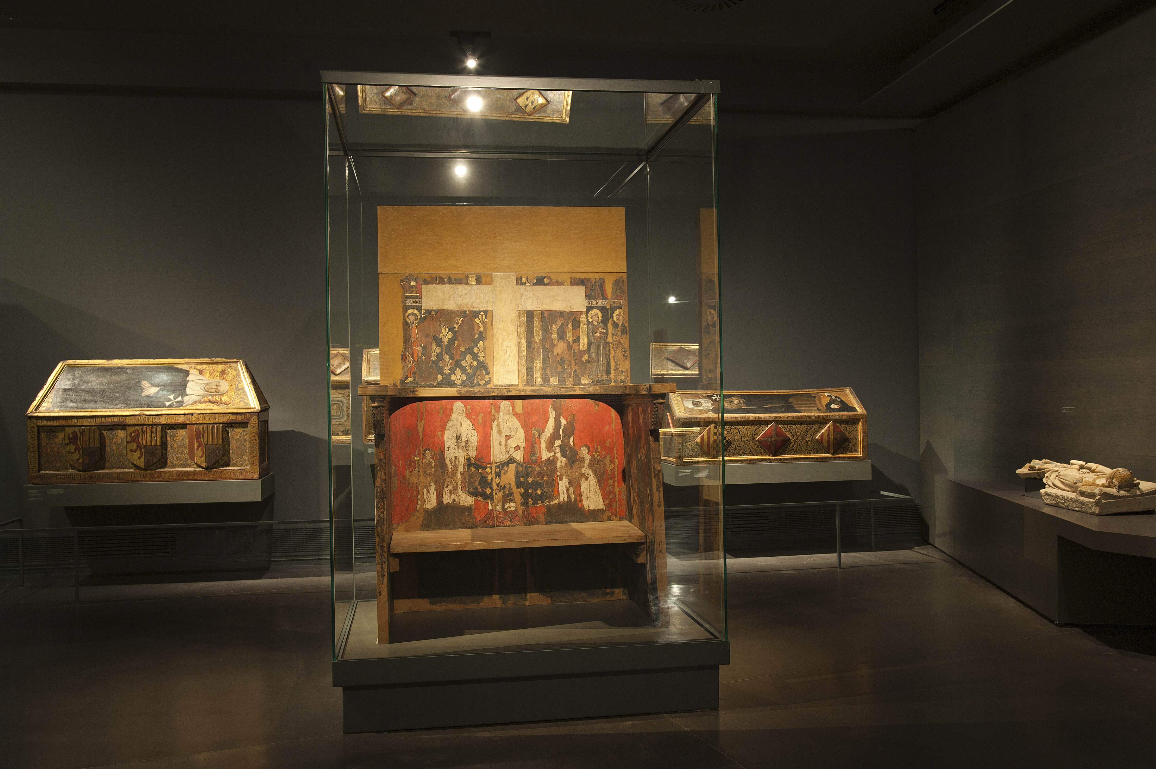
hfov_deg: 58.7
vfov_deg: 41.1
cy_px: 384
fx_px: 1027
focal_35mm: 32
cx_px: 578
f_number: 9
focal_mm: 32
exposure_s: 4
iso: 200
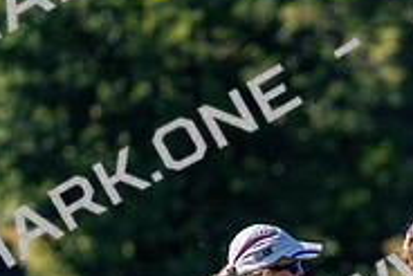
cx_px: 536
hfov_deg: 1.9
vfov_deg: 1.2
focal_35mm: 1103
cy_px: 365
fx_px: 12663
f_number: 6.3
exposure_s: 1/1600
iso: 320
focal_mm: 350
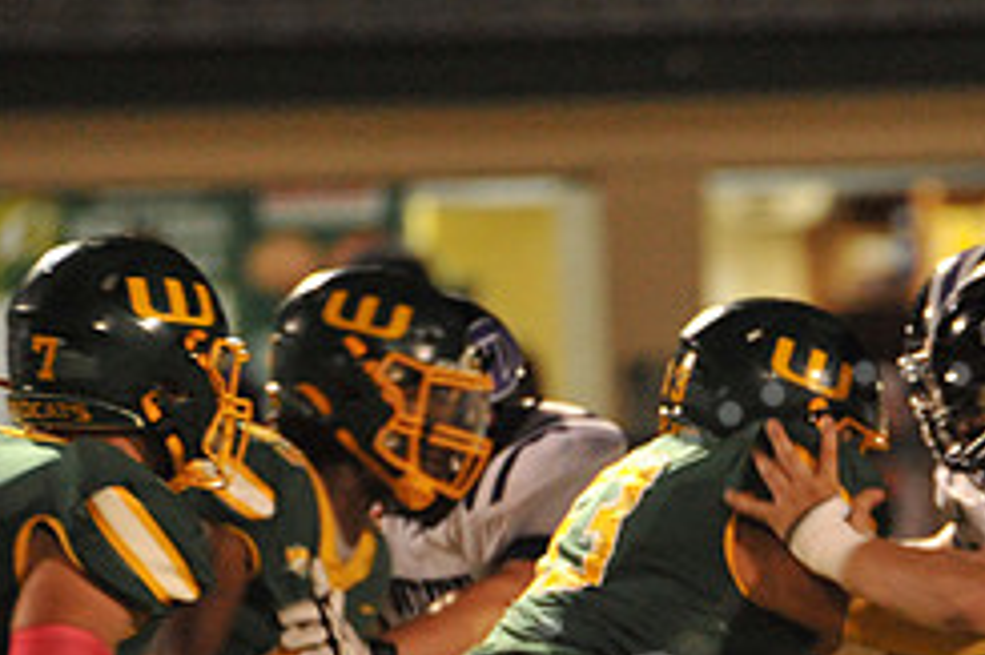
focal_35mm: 1183
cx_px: 905
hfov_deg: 1.7
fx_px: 32345
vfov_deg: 1.2
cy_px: 739
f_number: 6.3
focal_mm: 500
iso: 6400
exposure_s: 1/160
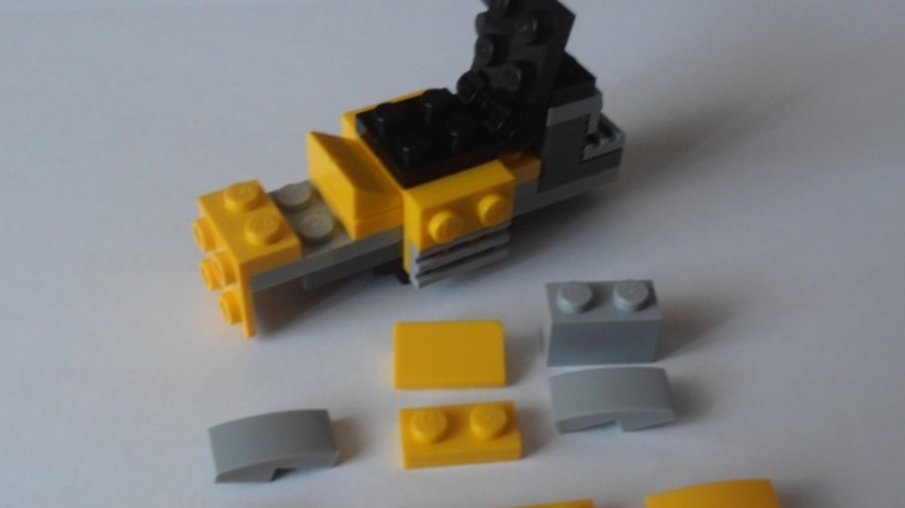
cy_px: 296
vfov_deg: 23.9
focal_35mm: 50
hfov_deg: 41.3
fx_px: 1200
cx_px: 444
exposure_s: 1/8
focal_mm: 6.61
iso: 125
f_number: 3.9
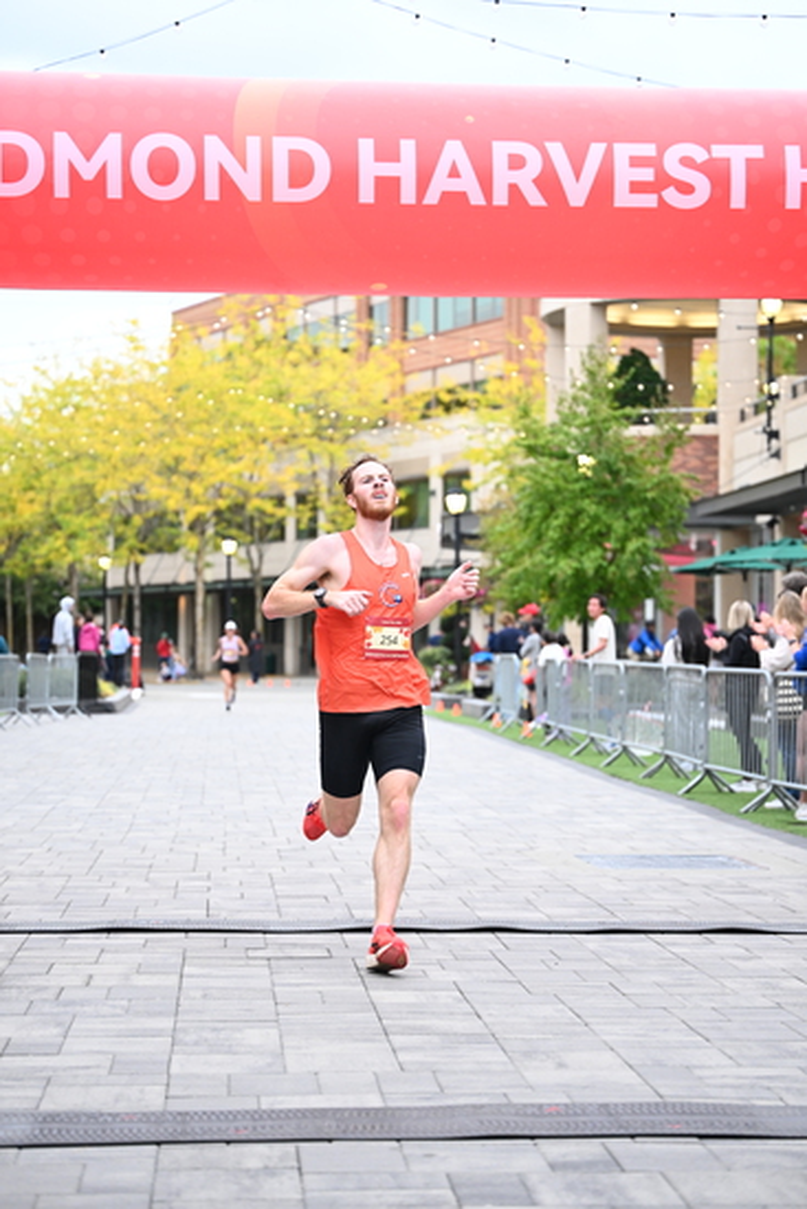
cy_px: 604
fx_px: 2352
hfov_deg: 19.5
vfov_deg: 28.8
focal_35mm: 70
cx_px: 404
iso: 1600
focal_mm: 70
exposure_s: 1/800
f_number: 2.8
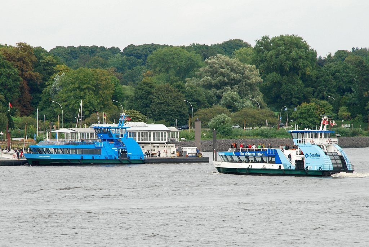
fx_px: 2078
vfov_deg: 6.8
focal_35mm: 202
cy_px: 124
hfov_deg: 10.1
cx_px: 184
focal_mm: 135
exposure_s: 1/125
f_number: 9
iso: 200
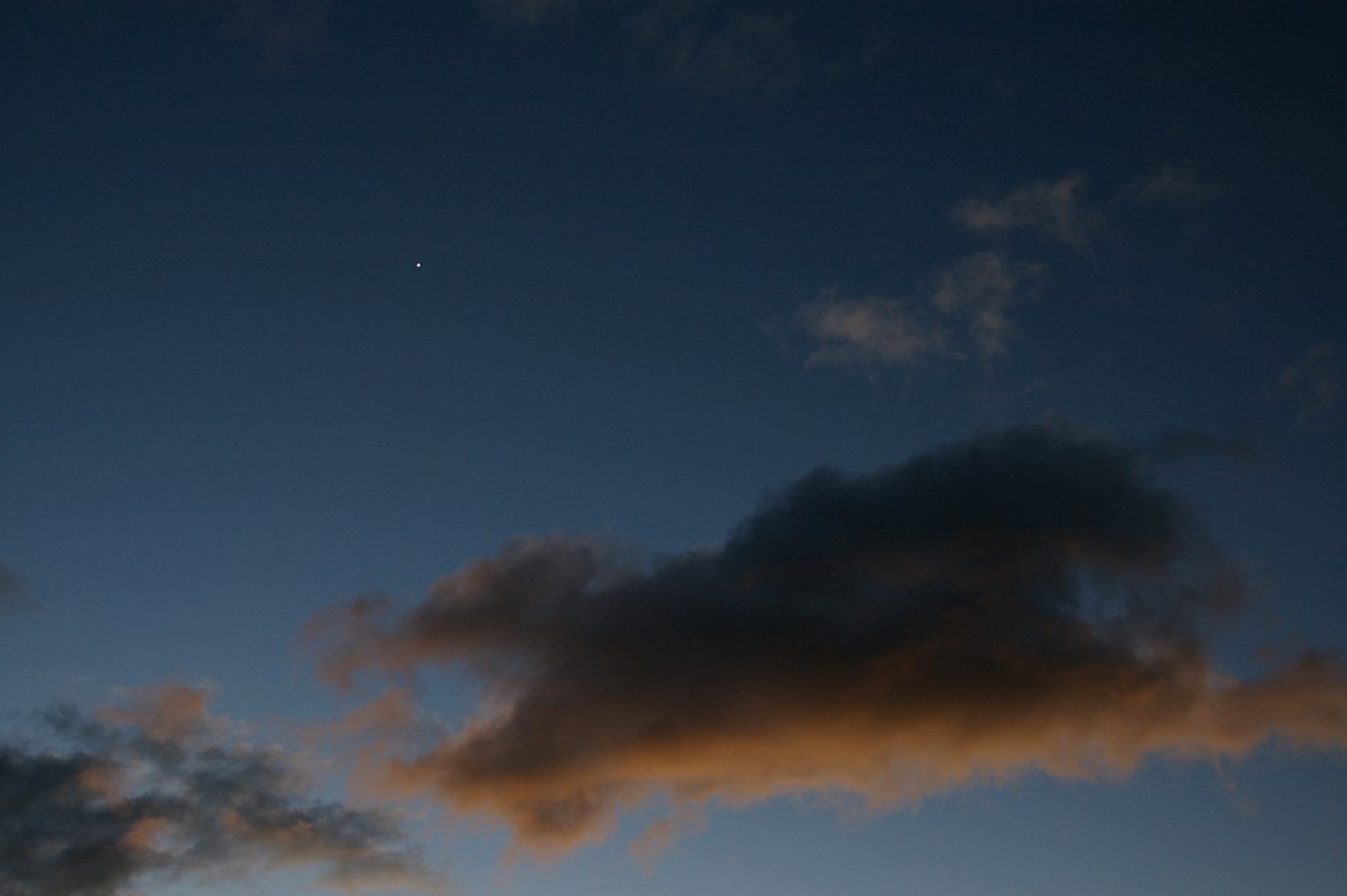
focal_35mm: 42
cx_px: 674
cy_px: 448
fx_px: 1570
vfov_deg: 31.8
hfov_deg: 46.4
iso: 400
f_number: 3.5
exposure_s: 1/13
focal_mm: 28
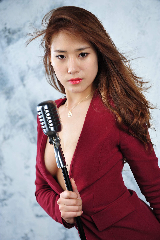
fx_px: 414
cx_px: 80
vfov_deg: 32.4
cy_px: 120
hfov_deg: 21.9
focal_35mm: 62
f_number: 4
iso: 320
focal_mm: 62
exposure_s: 1/125
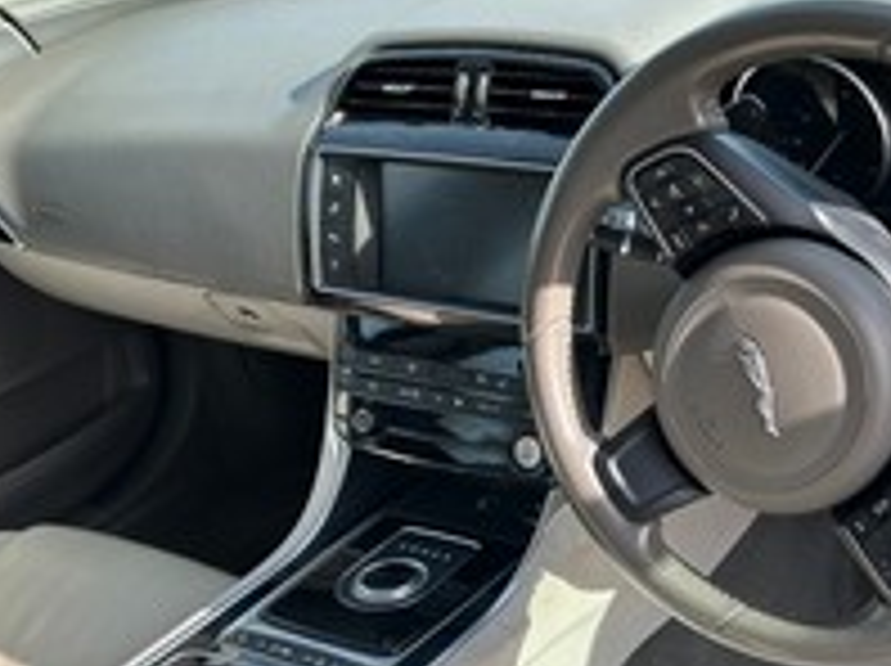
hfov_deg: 39.9
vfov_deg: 30.9
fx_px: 1183
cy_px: 504
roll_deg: +8.2
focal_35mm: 46
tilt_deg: -34.3
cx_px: 688
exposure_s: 1/758
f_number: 1.5
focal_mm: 5.7
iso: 50
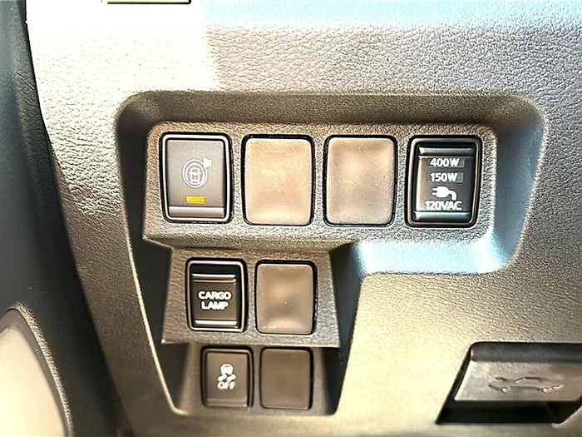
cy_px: 218
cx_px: 291
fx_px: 689
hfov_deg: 45.8
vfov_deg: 35.1
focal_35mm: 41
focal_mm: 6.86
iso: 80
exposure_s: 1/40
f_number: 1.78
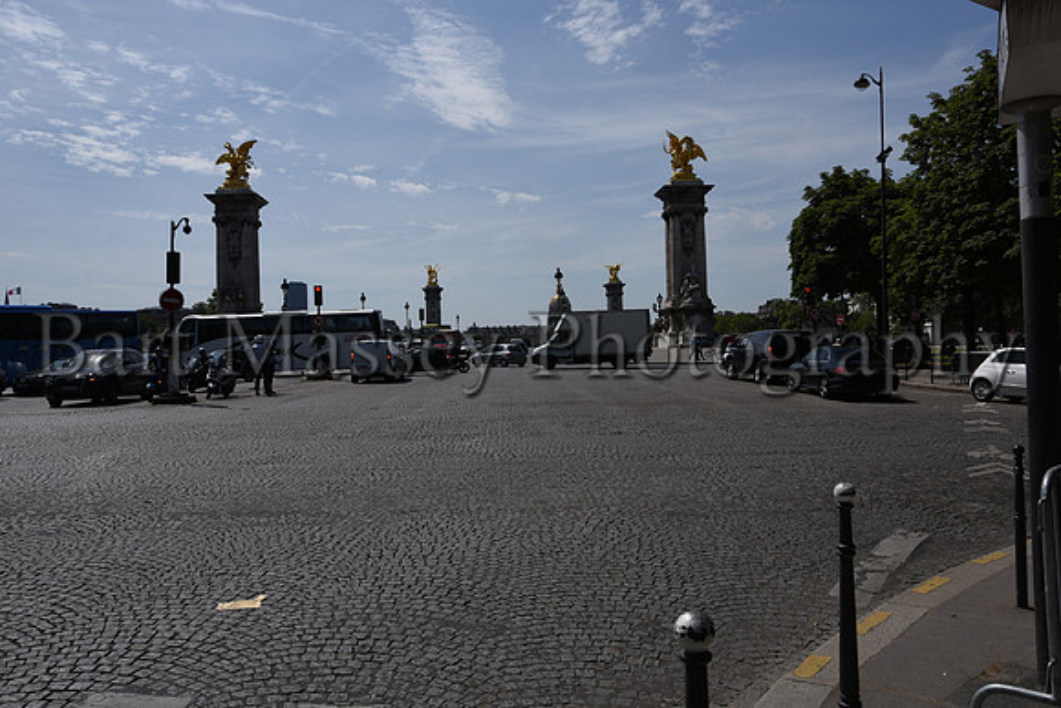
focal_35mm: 28
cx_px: 530
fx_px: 825
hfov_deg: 65.5
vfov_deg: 46.4
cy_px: 354
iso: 64
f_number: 13
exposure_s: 1/200
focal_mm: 28
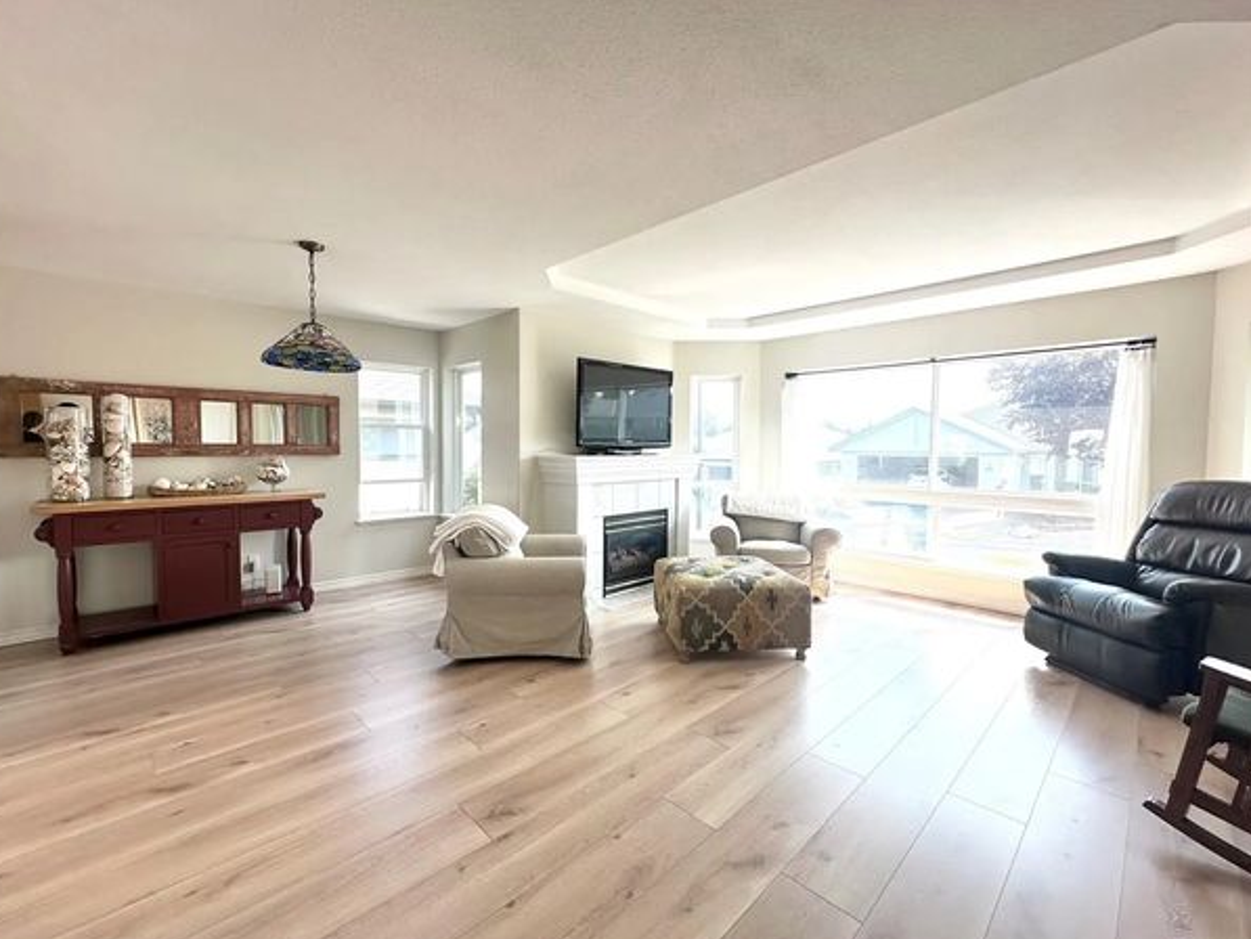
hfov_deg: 98.1
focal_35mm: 15
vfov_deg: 81.8
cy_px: 467
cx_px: 606
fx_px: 542
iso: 125
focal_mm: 2.22
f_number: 2.2
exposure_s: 1/99
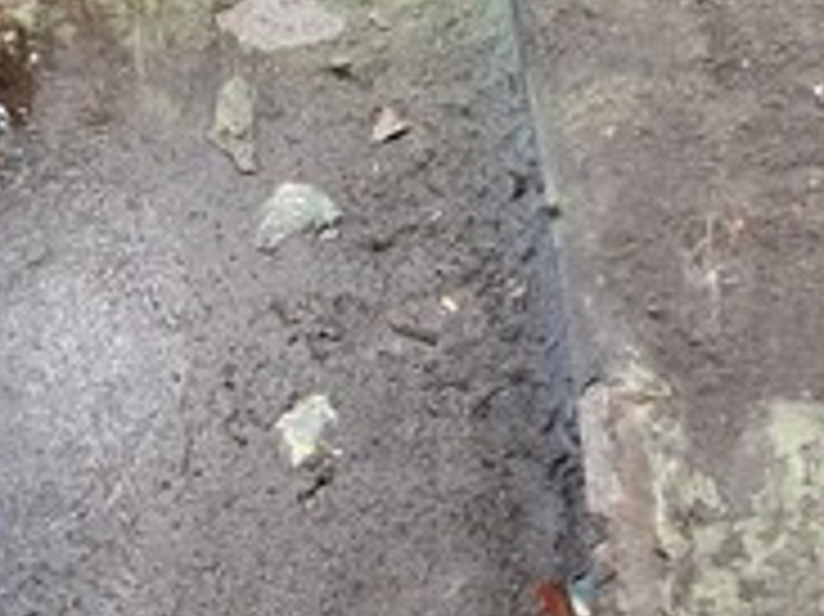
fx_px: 3592
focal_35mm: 151
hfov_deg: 12.9
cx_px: 838
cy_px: 823
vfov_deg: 9.6
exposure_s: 1/25
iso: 800
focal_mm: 5.54
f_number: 1.8
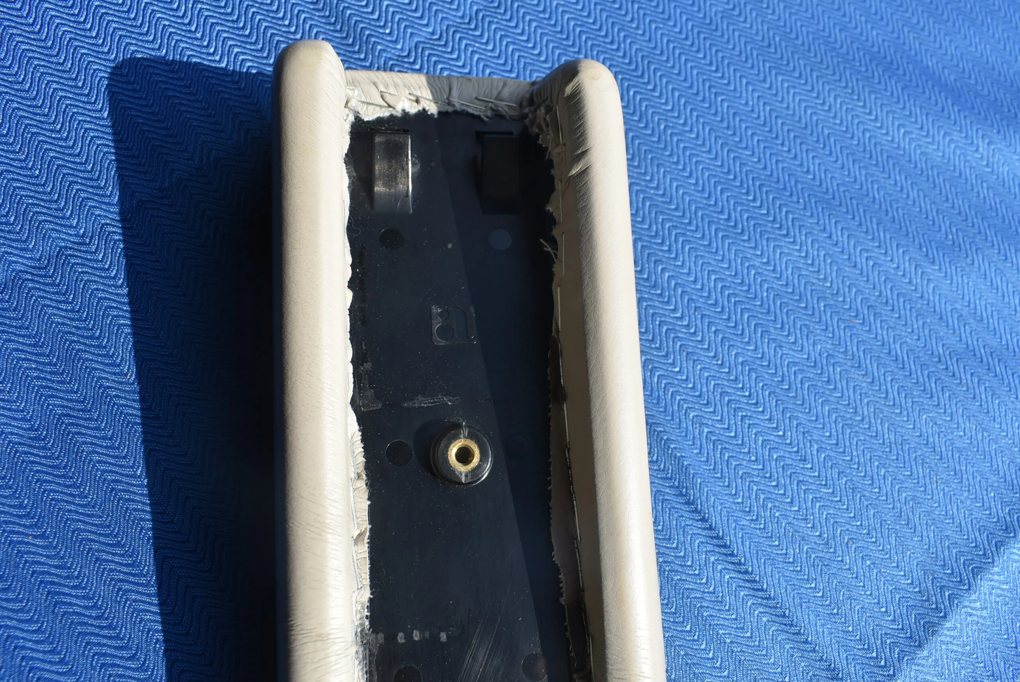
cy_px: 341
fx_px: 766
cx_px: 510
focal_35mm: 27
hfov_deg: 67.3
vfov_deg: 48.0
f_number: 8
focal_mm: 18
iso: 100
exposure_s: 1/200
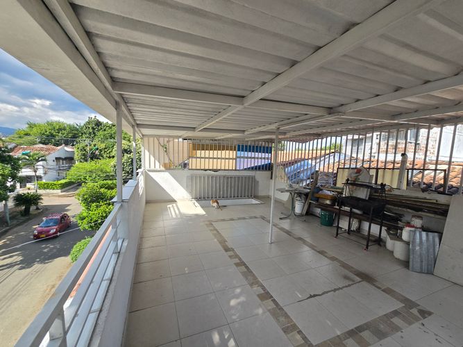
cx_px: 232
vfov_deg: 89.9
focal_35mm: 13
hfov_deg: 106.2
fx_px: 174
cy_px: 174
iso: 50
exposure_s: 1/871
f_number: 2.2
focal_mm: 2.2
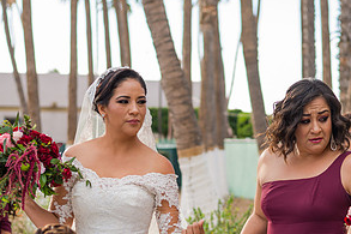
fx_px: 965
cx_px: 238
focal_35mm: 99
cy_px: 226
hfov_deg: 20.5
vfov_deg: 13.6
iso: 125
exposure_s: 1/400
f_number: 2.8
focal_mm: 50
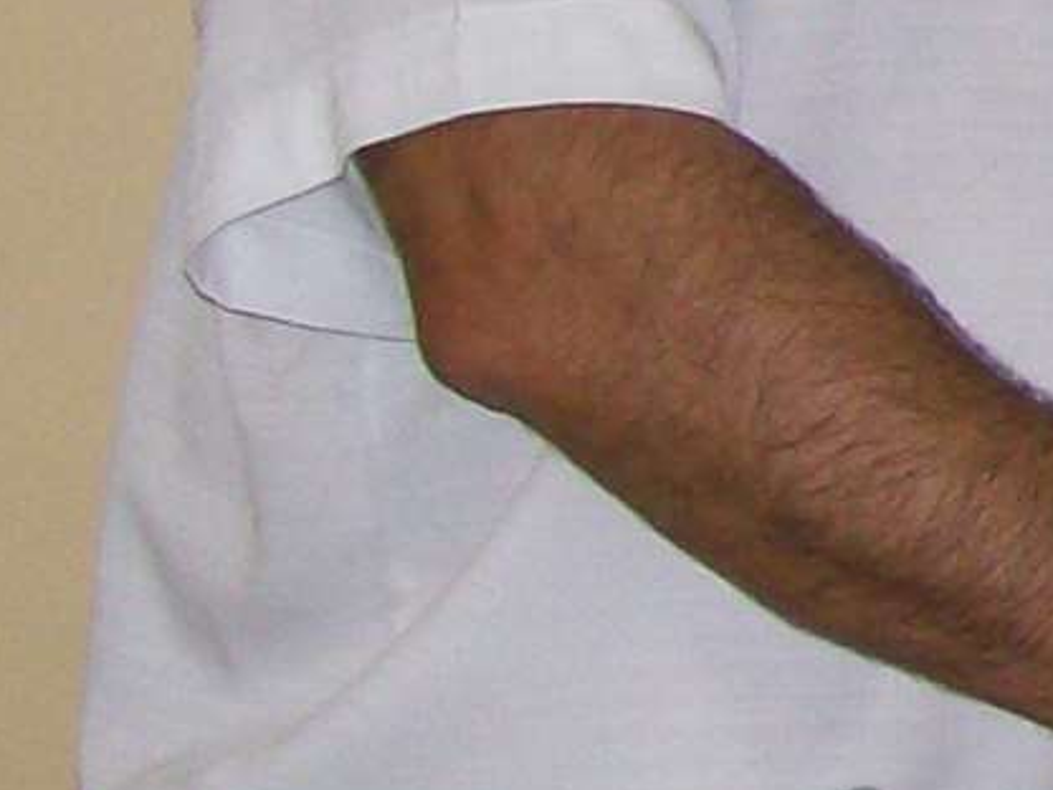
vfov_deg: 5.9
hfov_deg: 7.3
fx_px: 7574
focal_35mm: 249
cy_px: -349
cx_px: 2820
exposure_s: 1/73.1
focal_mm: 7.6
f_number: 3
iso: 140
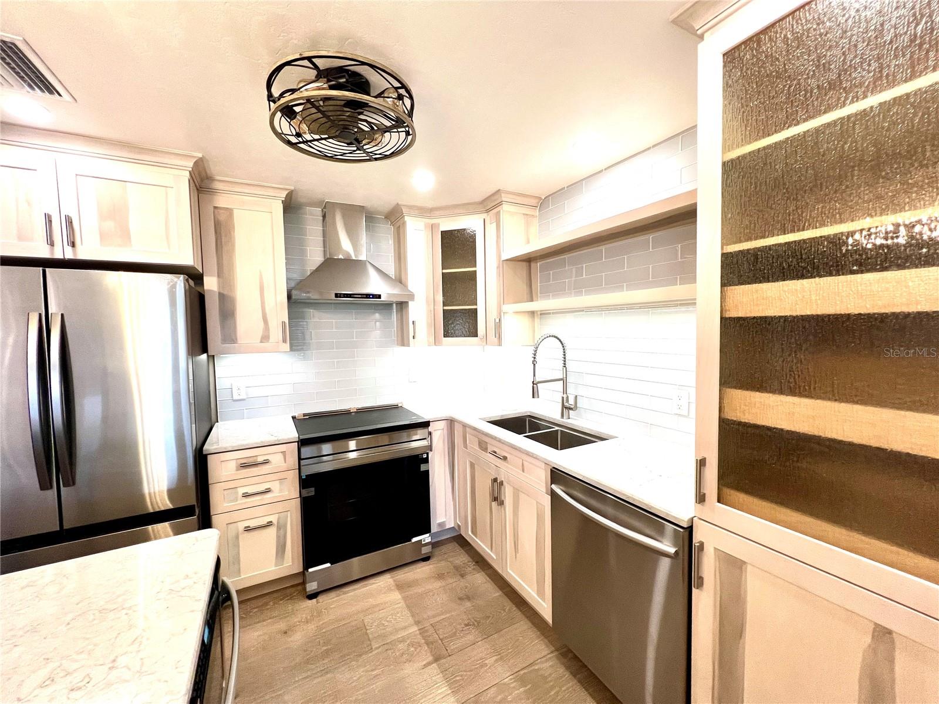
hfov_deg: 106.2
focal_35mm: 13
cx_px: 470
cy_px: 352
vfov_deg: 89.9
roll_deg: +1.1
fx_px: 353
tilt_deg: -4.0
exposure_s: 1/120
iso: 200
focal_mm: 1.57
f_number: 1.8
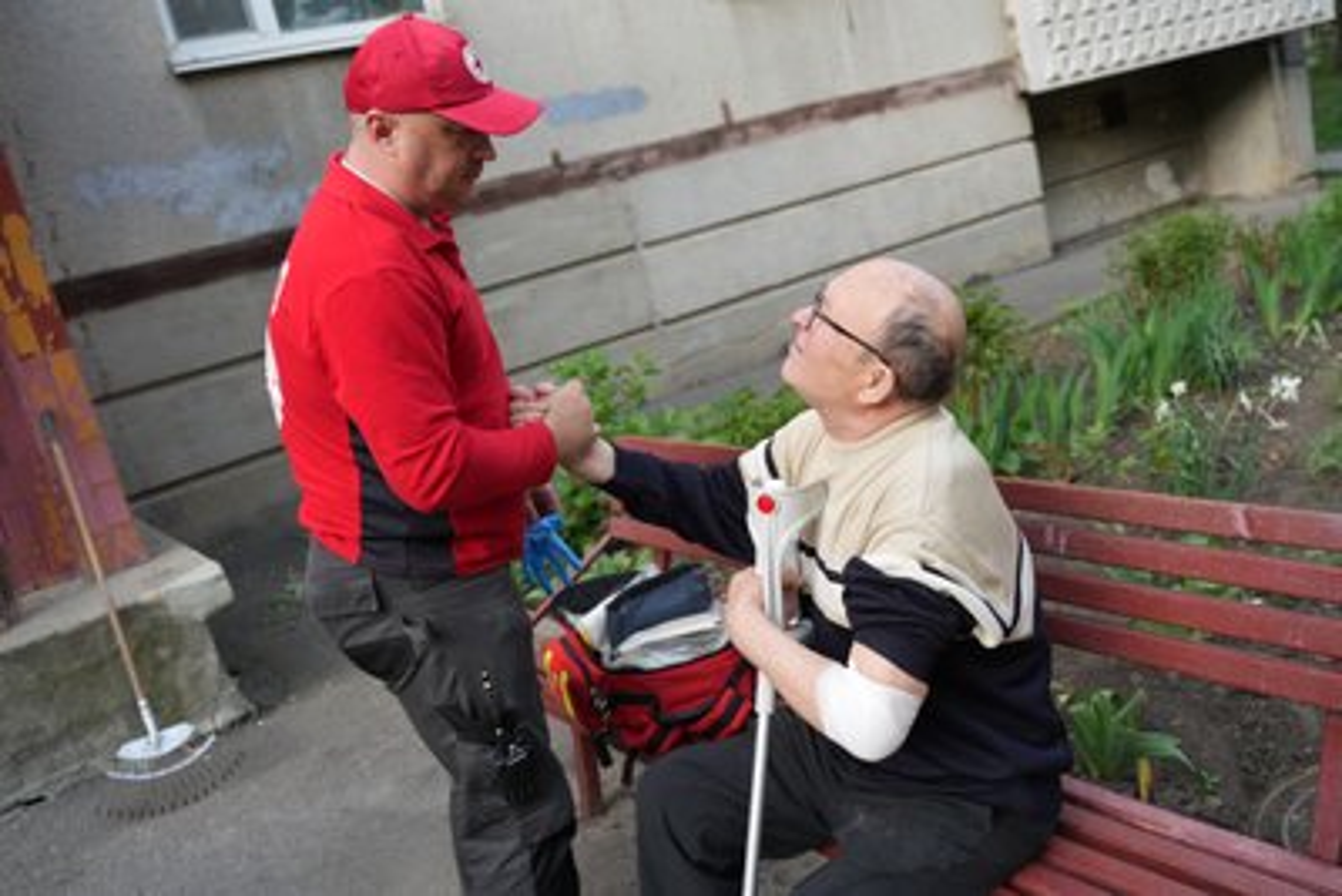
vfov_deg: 40.0
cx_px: 671
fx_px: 1231
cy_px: 448
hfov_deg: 57.2
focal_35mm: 33
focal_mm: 33
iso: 100
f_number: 4
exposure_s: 1/80
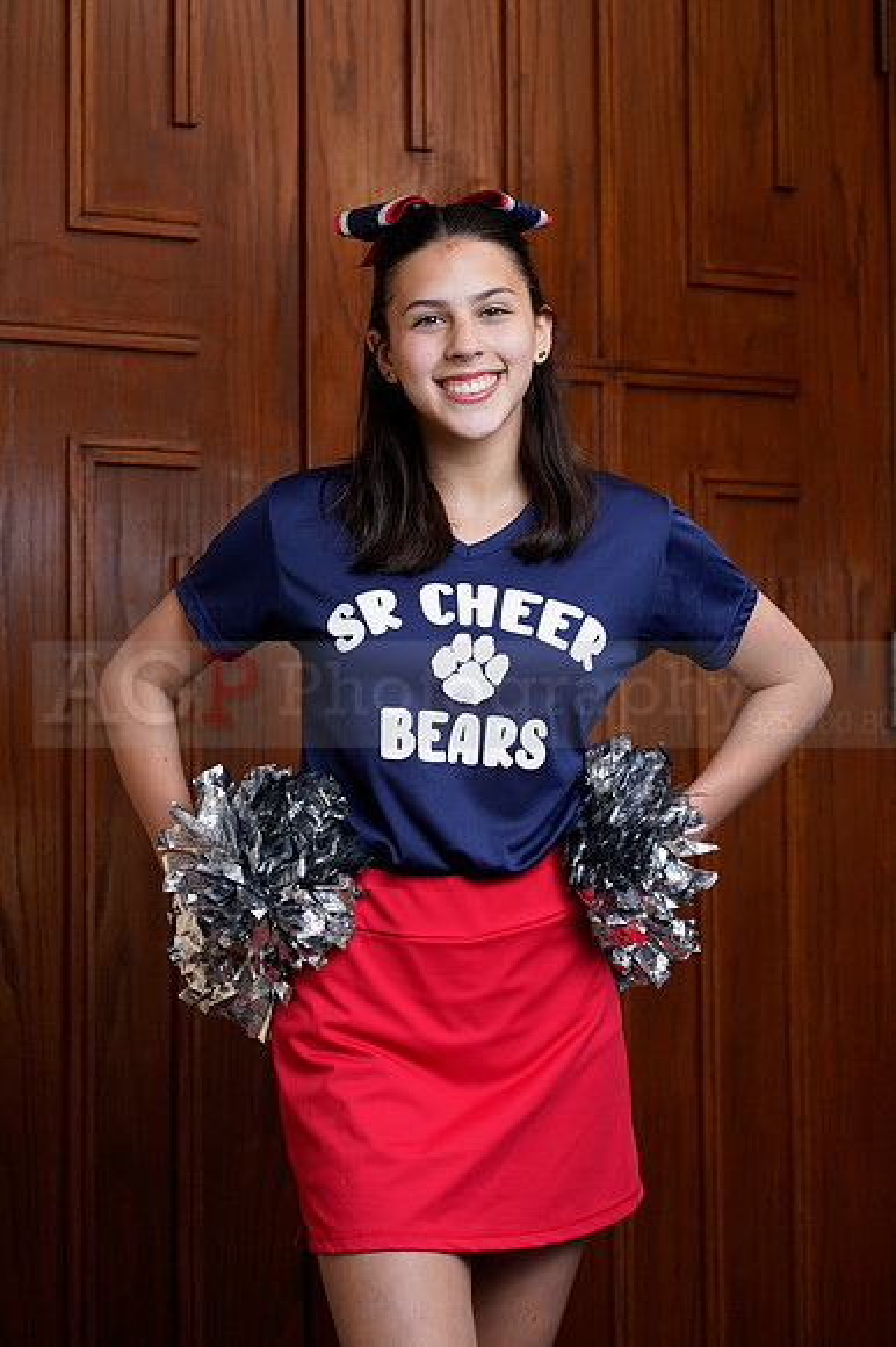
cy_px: 674
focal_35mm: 85
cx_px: 448
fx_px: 3177
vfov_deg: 23.9
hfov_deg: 16.1
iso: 200
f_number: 5.6
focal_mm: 85
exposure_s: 1/250
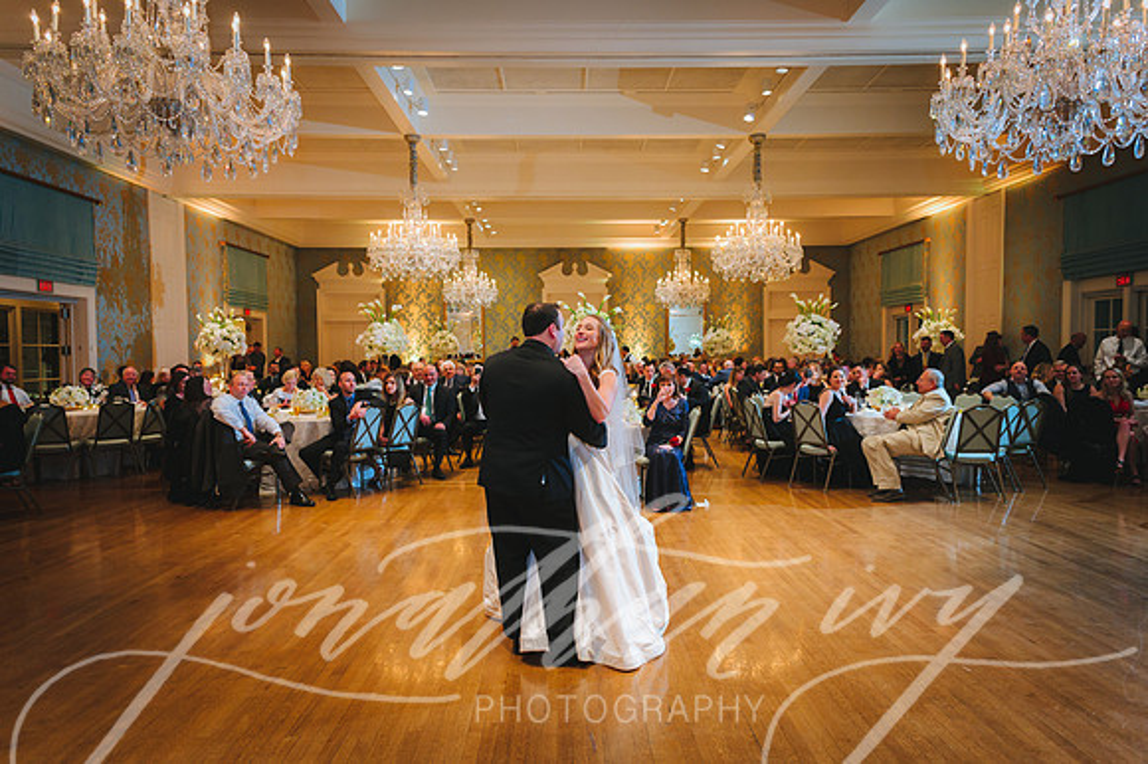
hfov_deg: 73.8
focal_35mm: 24
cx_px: 574
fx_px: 765
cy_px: 382
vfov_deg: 53.1
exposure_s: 1/60
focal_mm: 24
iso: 2500
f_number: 2.8
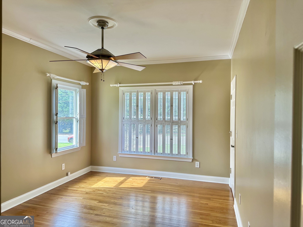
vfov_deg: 56.8
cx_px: 152
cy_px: 114
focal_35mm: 24
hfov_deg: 71.6
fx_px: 210
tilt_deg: +0.1
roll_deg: -0.2
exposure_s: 1/193
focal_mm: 6.86
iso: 64
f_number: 1.78
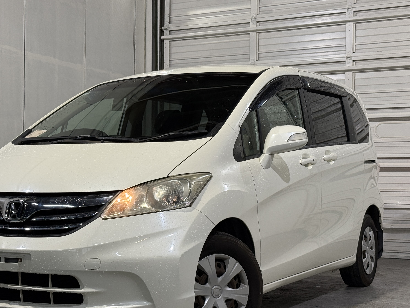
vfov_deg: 22.6
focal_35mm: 65
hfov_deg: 29.7
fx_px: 770
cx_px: 156
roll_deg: -0.5
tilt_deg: +0.3
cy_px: 179
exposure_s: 1/60
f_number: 1.78
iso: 50
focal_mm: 6.76
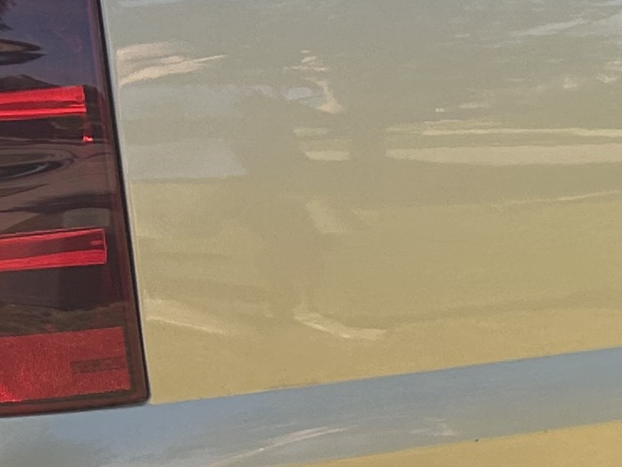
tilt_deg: -9.6
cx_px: 1548
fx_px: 2535
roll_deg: -3.2
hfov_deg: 11.3
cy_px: 162
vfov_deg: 10.5
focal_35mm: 141
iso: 50
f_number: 1.5
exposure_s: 1/786
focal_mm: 5.7
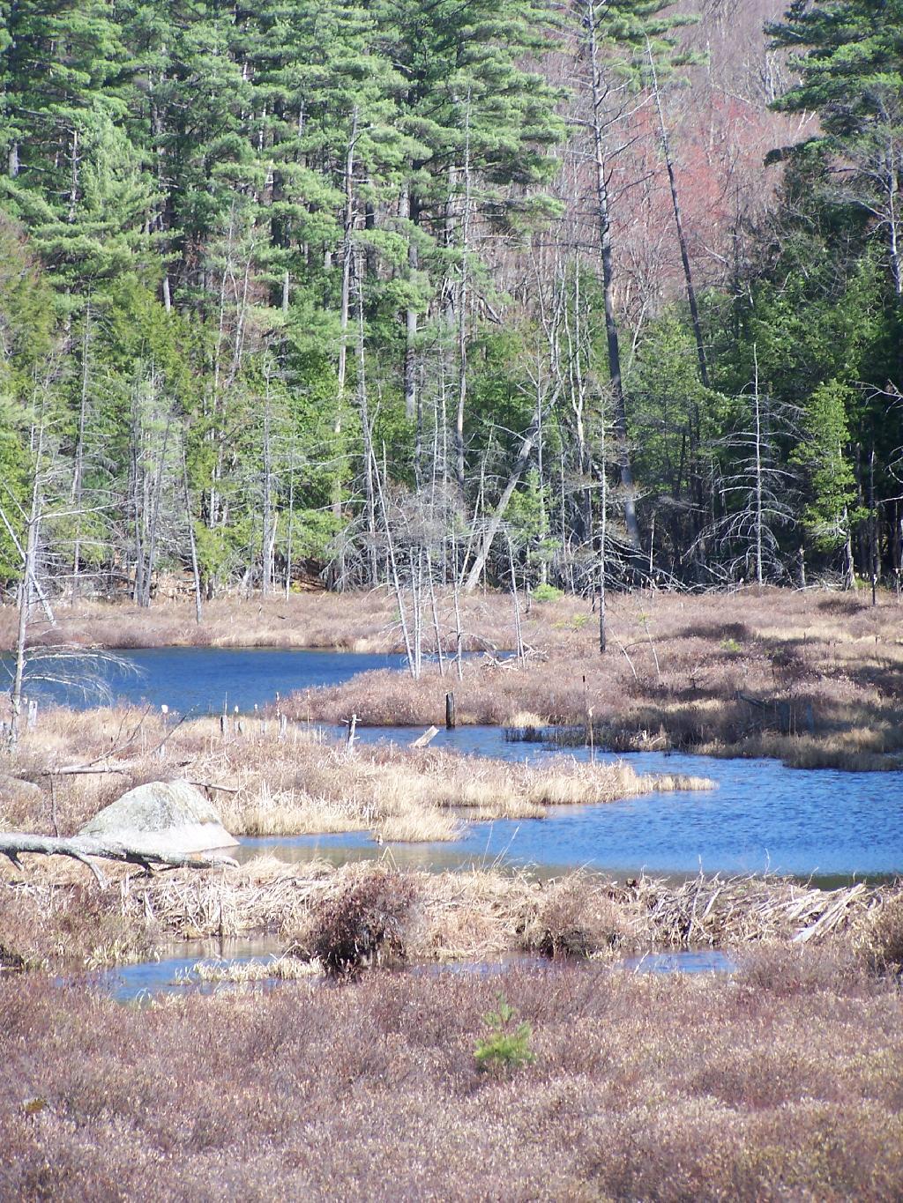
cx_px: 452
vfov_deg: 9.5
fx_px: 7268
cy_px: 602
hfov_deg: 7.1
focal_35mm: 209
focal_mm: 34.6
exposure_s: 1/400
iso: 80
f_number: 3.2
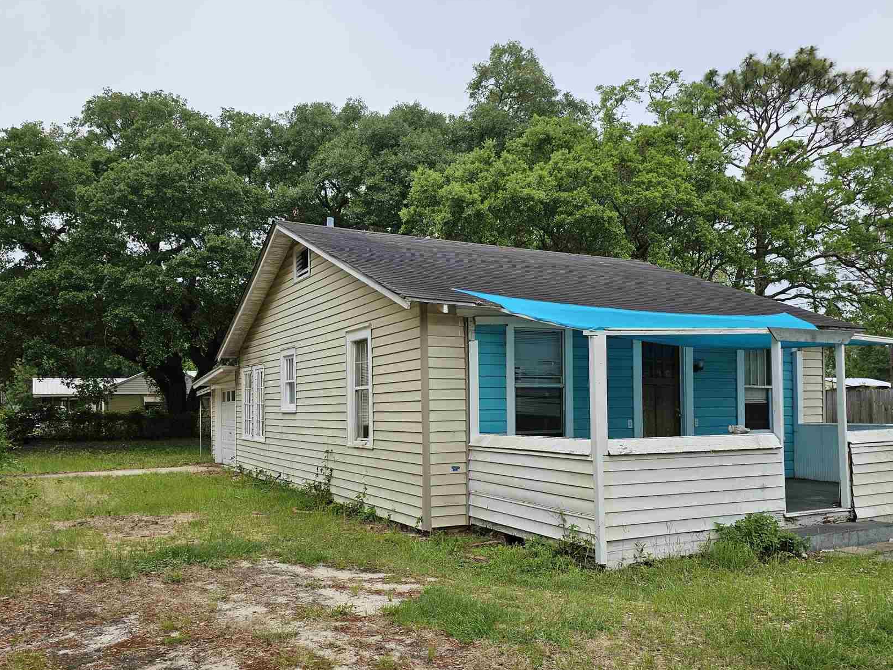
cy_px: 410
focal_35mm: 29
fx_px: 748
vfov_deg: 47.9
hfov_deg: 61.6
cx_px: 472
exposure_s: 1/827
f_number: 1.7
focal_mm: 6.3
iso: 10
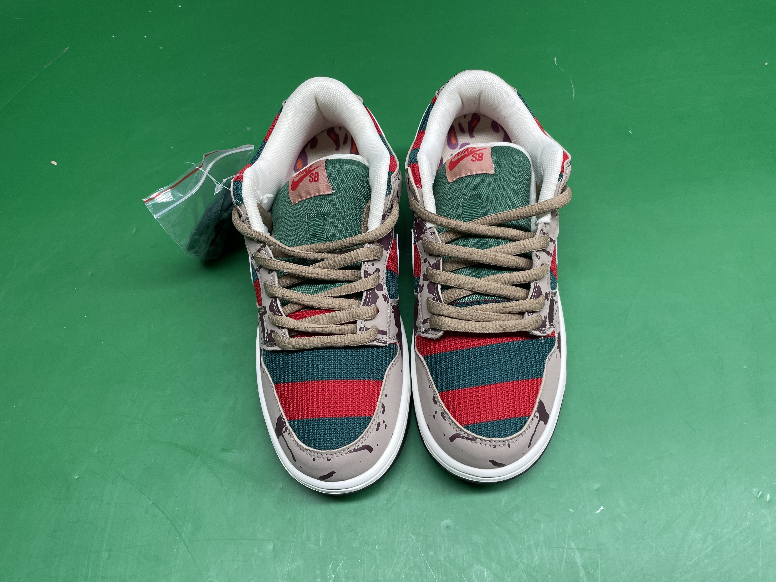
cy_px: 291
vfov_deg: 53.1
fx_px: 583
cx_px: 388
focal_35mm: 26
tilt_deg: -59.6
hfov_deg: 67.3
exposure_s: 1/100
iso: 64
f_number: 1.6
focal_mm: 4.2
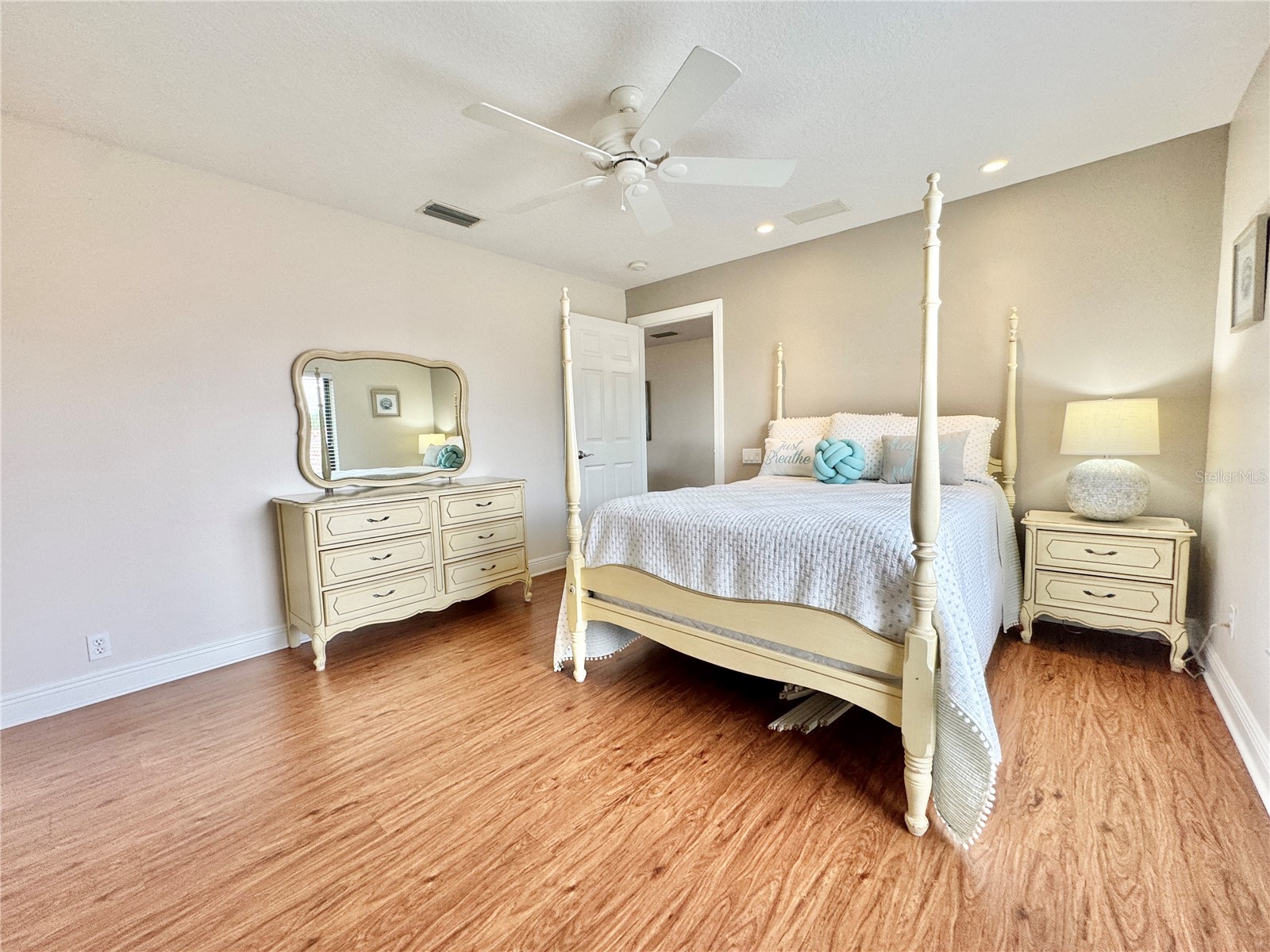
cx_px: 635
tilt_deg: -4.9
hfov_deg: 102.1
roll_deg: +1.9
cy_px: 476
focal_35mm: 14
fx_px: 514
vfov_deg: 85.7
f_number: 2.2
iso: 160
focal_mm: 2.22
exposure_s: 1/120
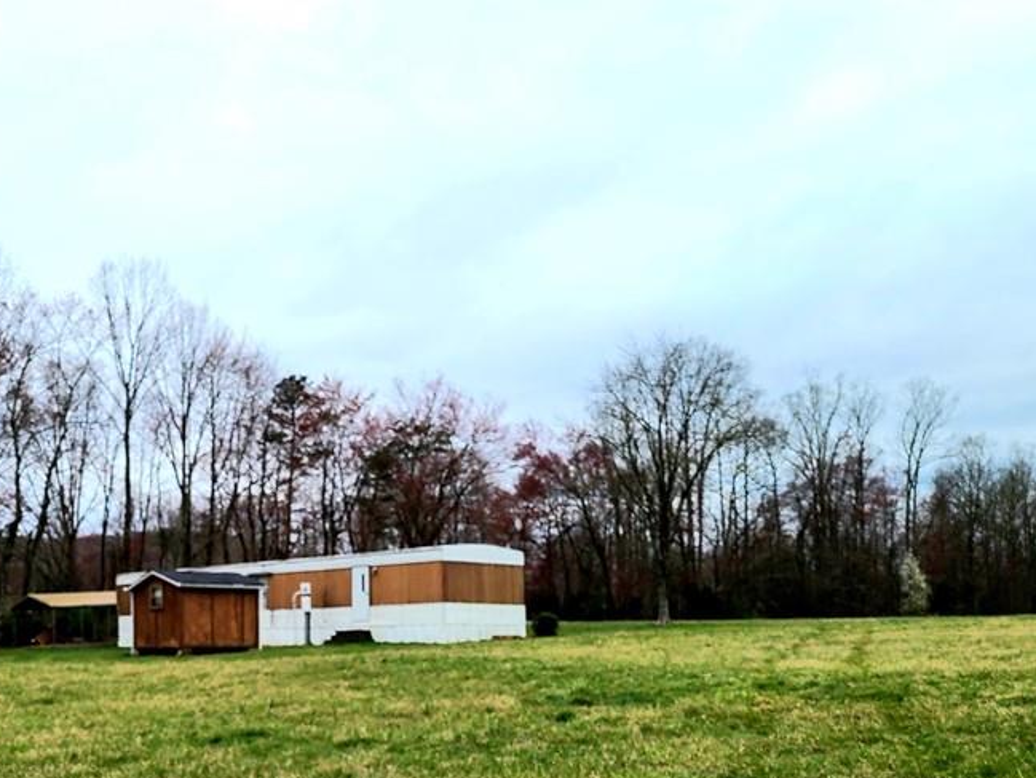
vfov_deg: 34.7
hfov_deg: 44.8
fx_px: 1227
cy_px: 534
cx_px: 308
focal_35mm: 41
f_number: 1.8
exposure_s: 1/588
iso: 40
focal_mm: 5.4
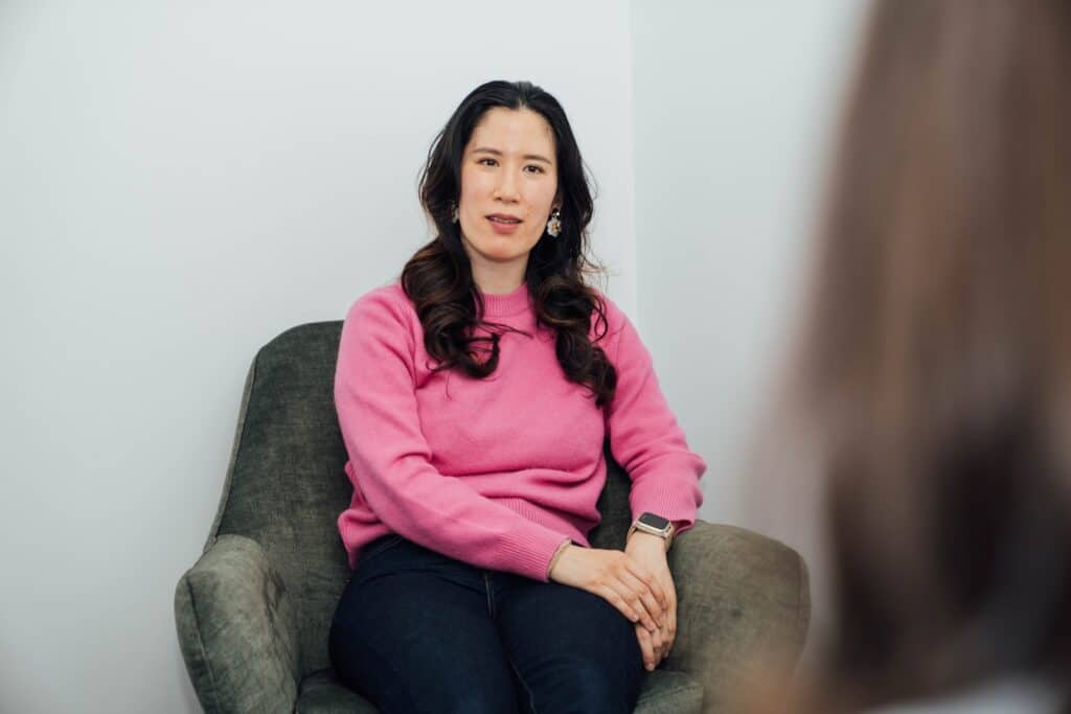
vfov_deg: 19.5
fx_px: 2083
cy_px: 357
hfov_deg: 28.8
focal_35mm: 70
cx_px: 536
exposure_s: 1/80
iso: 800
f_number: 3.5
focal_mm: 70
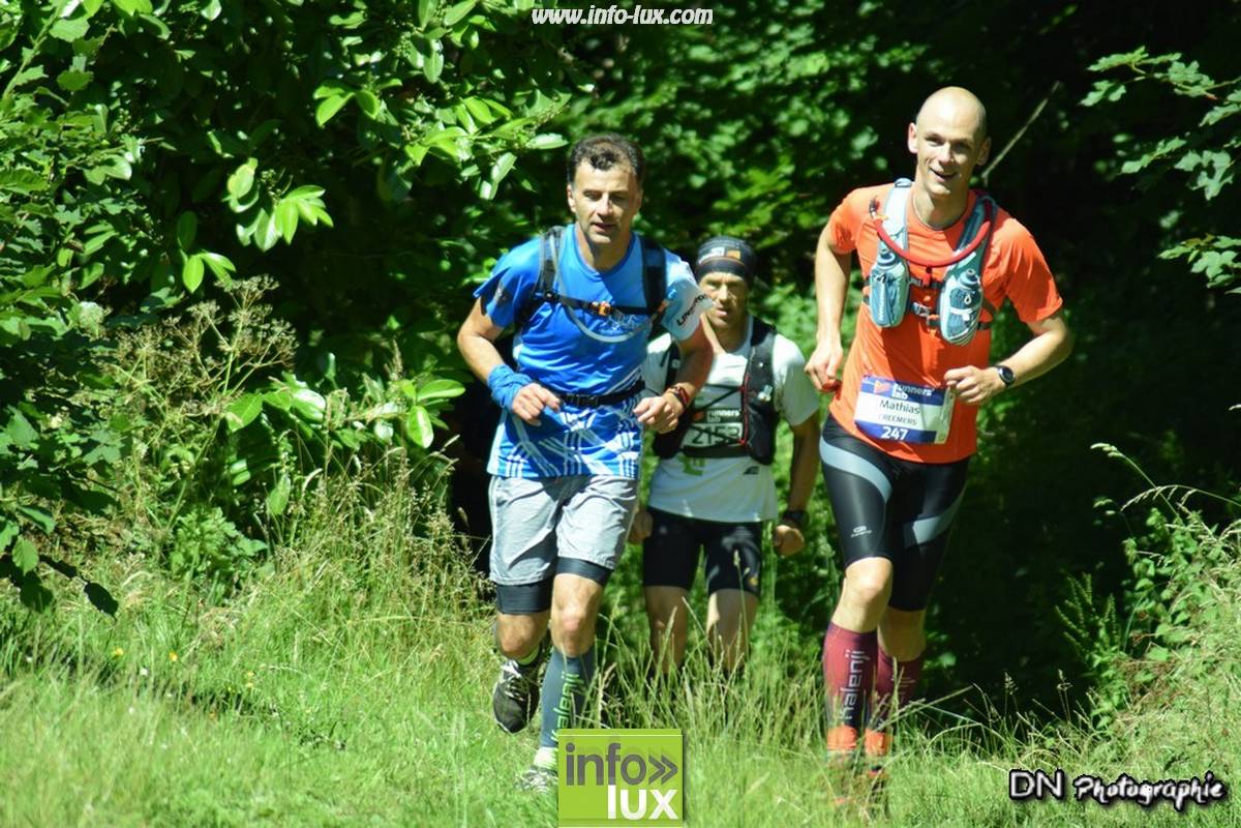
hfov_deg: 5.5
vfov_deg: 3.7
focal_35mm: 375
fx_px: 12926
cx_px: 620
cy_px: 414
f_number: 5
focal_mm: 250
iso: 400
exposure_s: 1/1000
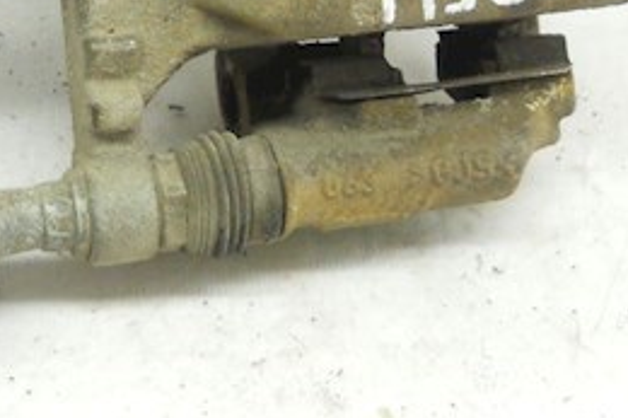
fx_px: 1830
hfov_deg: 19.3
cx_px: 130
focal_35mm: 105
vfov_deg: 12.6
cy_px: -138
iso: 200
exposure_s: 1/30
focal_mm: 6.72
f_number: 3.1
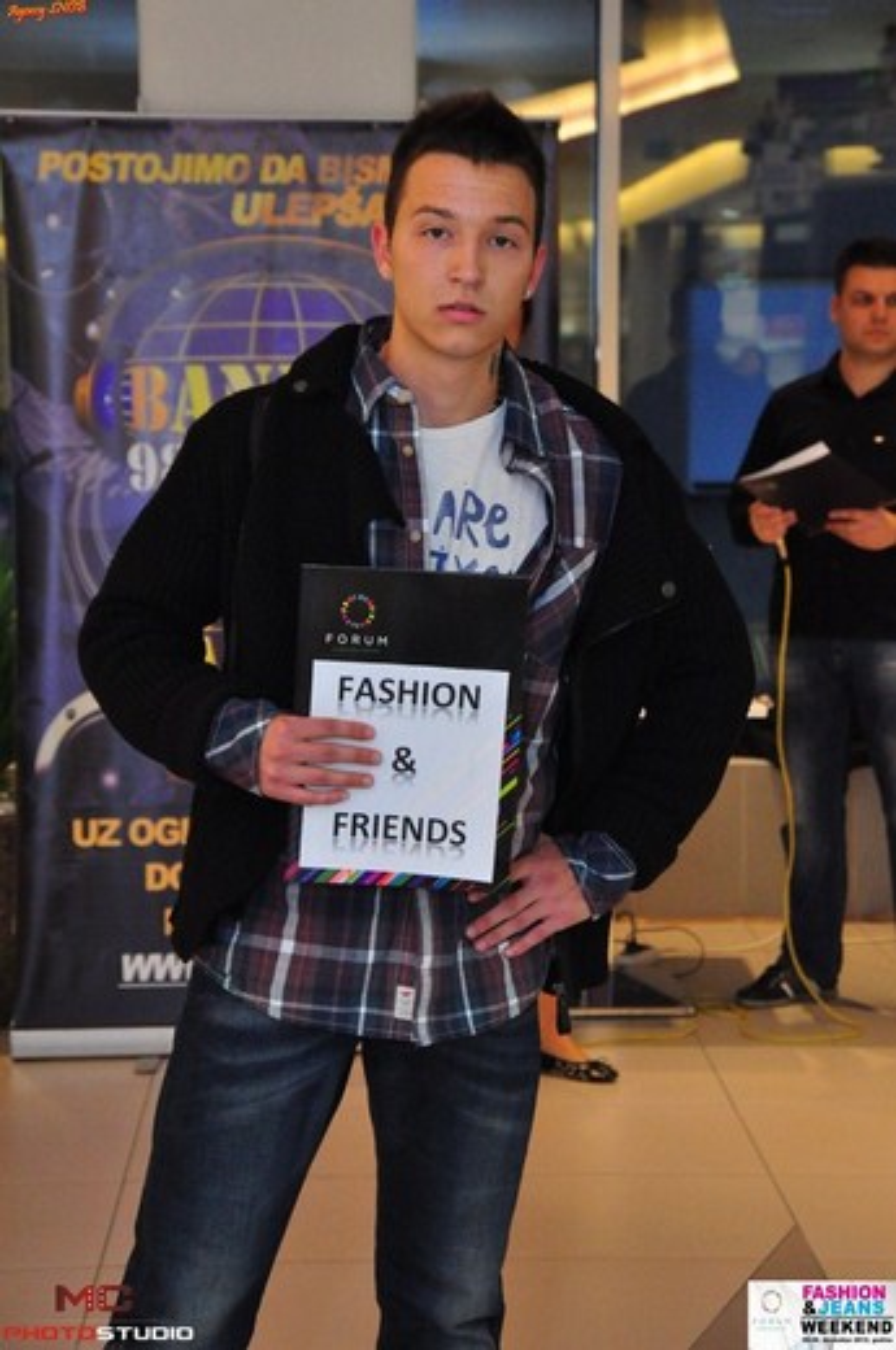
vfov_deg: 21.9
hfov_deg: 14.7
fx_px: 3483
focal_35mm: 93
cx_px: 448
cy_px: 675
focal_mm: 62
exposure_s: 1/60
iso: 1600
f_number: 5.3
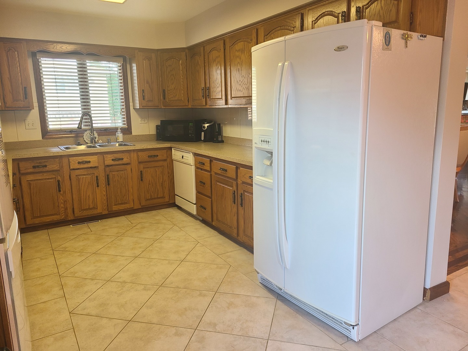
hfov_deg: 67.3
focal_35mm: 26
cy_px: 176
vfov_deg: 53.1
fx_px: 352
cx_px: 234
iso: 200
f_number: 1.8
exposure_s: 1/60
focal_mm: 5.4
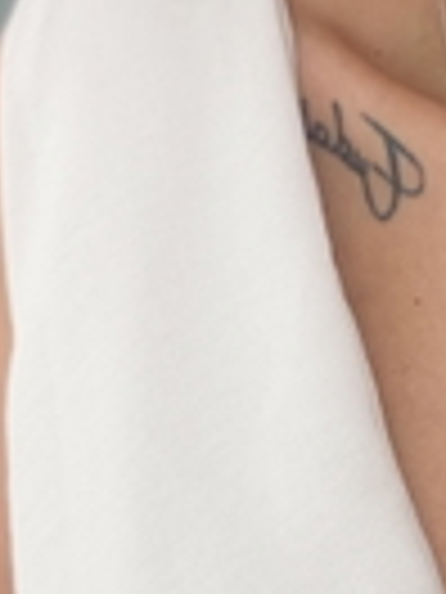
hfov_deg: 12.1
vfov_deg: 15.6
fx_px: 2079
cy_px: 722
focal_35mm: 121
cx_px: 423
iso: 80
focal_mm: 2.71
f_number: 1.9
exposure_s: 1/107
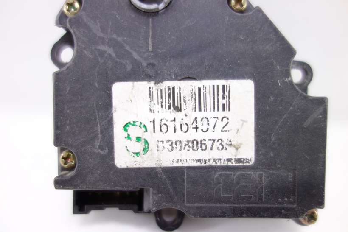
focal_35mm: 28
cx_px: 174
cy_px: 116
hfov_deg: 65.5
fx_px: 271
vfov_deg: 46.4
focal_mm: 10.4
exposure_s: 1/80
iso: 125
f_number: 1.8
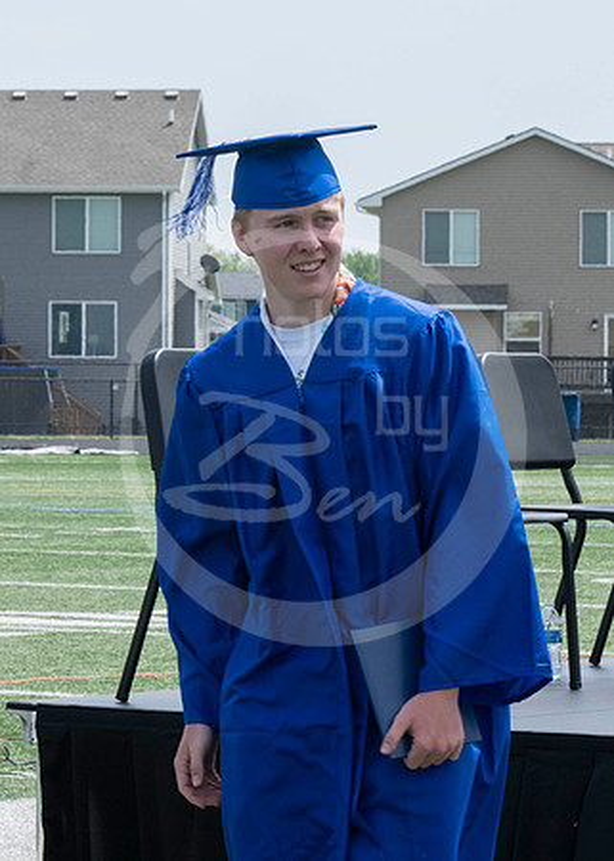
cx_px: 92
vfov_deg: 9.2
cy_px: 333
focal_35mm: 219
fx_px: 5348
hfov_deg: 6.6
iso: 200
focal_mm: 77
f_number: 13
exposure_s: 1/250
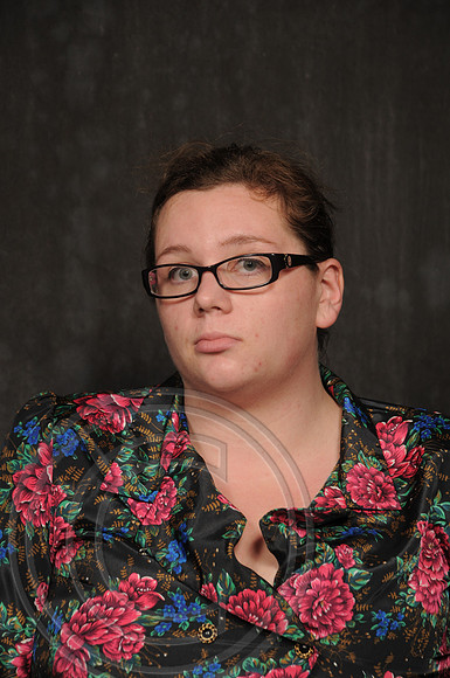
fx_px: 2539
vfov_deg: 15.2
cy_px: 339
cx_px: 225
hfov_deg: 10.1
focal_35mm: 135
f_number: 6.3
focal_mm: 90
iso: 200
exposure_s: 1/60
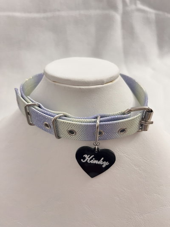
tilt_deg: -43.2
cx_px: 85
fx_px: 170
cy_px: 114
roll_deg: +0.2
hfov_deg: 53.1
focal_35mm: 26
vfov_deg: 67.3
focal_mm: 5.1
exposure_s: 1/30
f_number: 1.6
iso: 800
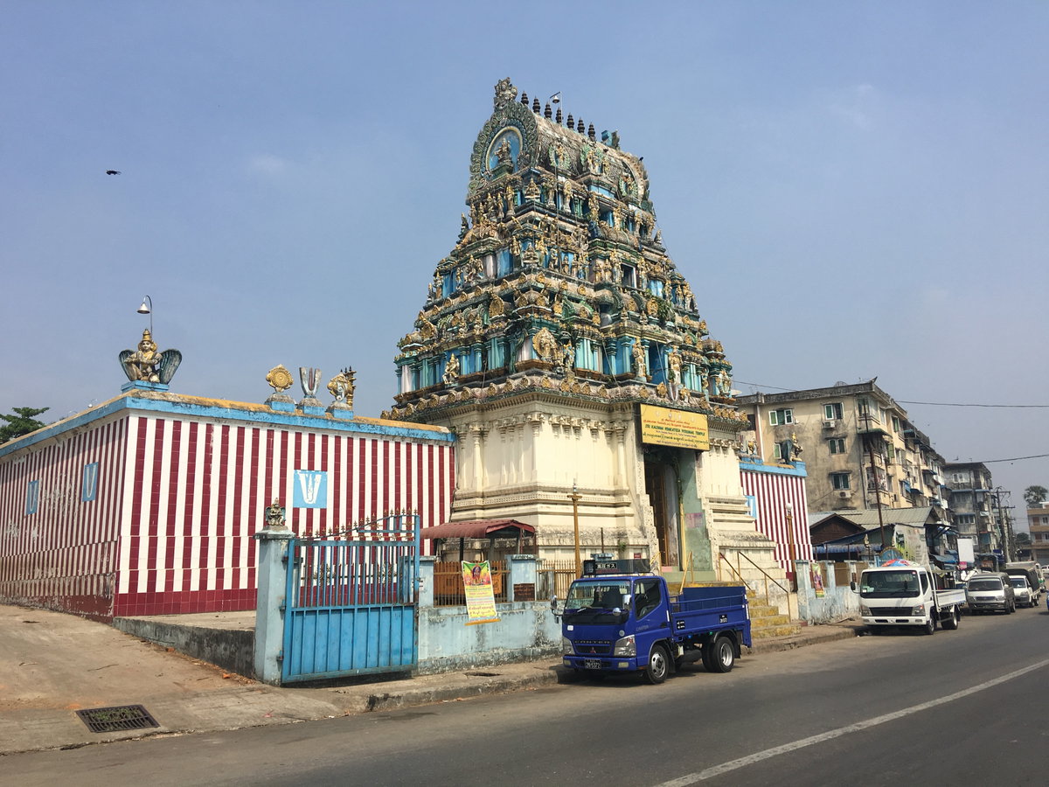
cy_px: 394
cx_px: 524
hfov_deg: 61.7
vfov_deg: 48.2
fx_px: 879
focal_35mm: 29
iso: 25
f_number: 2.2
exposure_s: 1/2198
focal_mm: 4.15
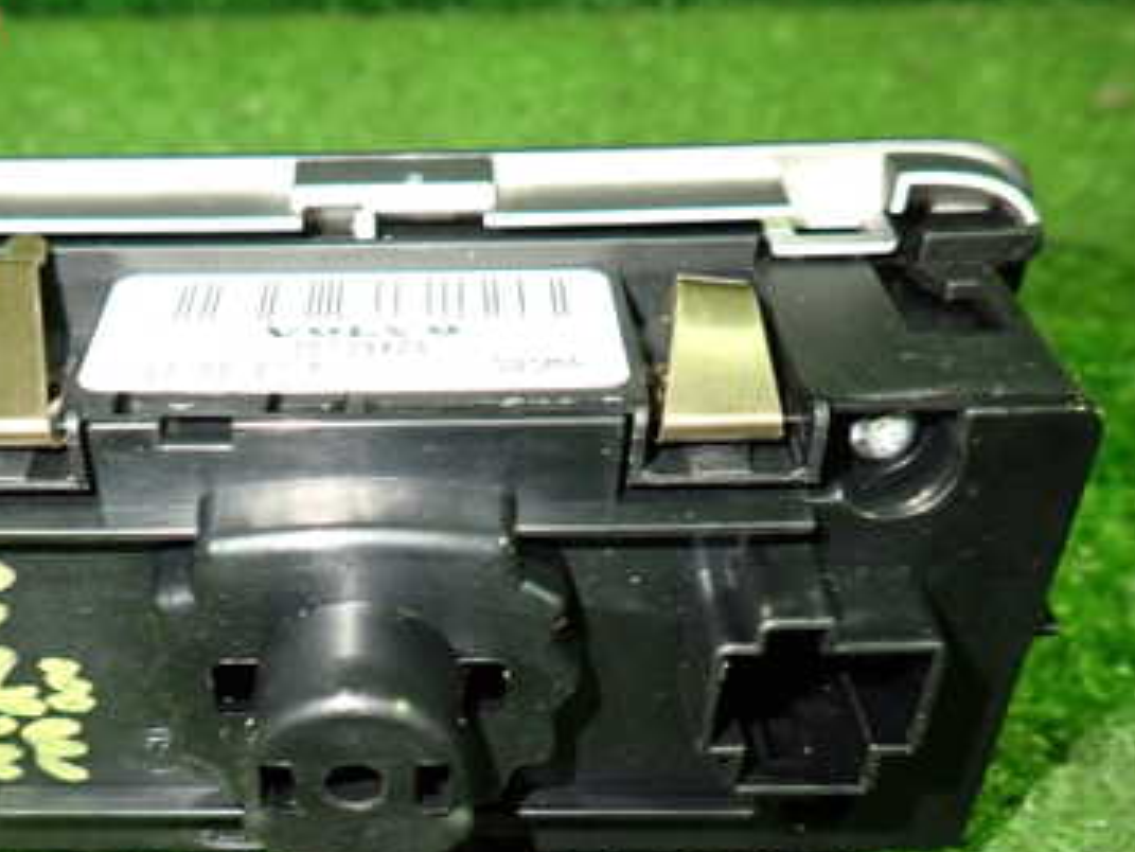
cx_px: 359
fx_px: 1378
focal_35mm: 42
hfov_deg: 44.0
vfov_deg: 33.3
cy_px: 696
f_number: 2
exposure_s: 1/30
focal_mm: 4.5
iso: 500
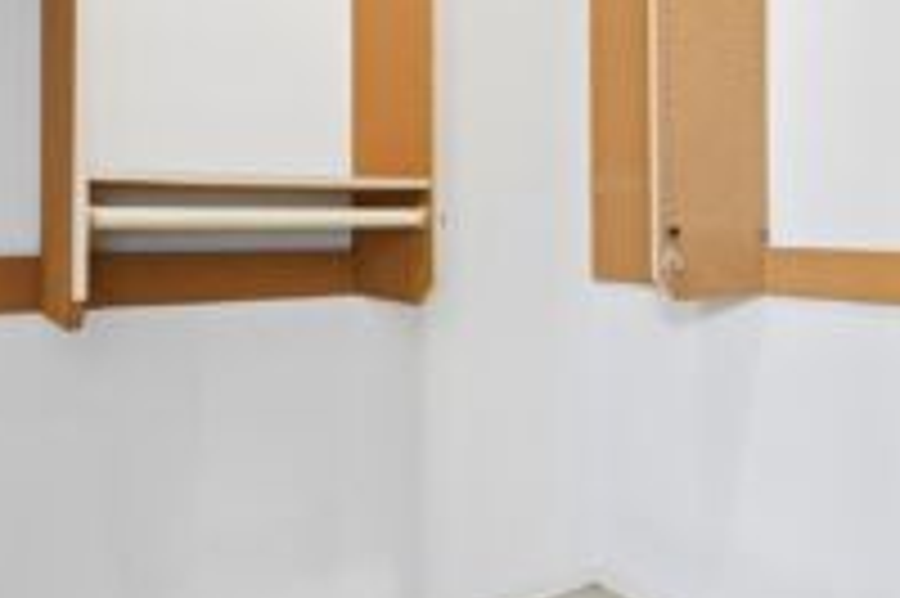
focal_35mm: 32
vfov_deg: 40.7
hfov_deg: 58.6
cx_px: 508
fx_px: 799
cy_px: 216
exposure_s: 1/1.67
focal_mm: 16
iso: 100
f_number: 11
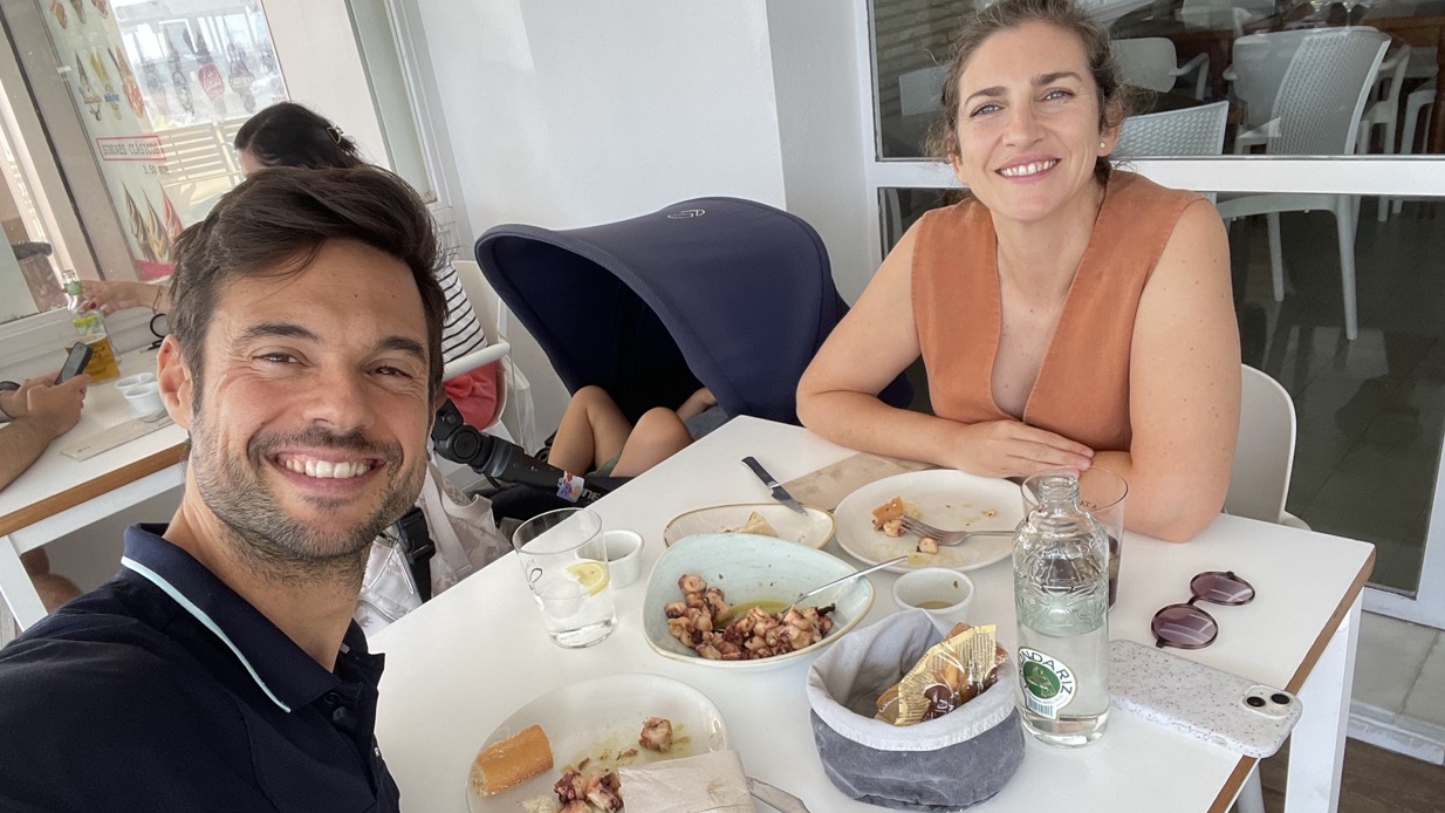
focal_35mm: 26
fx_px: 996
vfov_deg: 44.3
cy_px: 460
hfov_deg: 71.9
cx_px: 712
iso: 100
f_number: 2.2
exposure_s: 1/102
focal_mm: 2.71
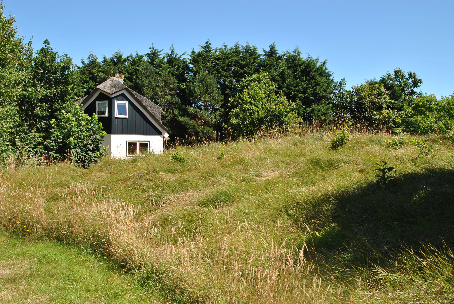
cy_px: 152
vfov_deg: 37.0
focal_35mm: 36
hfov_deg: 53.1
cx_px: 227
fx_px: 455
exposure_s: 1/200
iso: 100
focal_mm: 24
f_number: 7.1
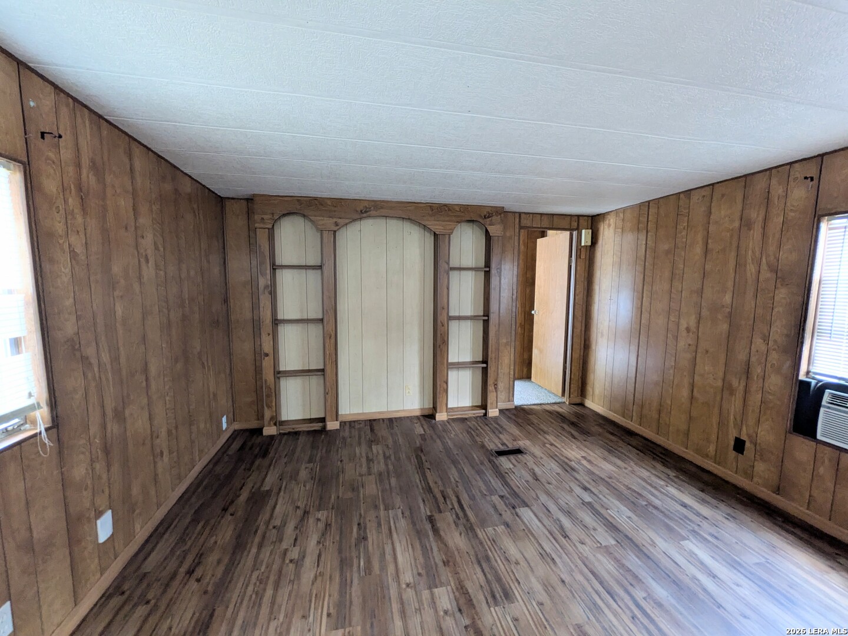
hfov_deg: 102.1
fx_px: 343
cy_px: 318
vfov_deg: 85.7
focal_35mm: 14
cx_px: 424
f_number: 2.2
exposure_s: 1/24
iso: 255
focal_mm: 1.83
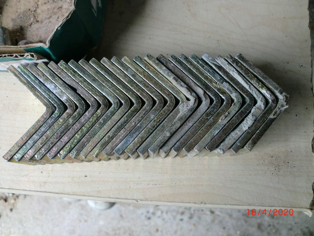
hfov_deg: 52.6
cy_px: 118
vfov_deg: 40.7
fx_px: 317
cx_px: 157
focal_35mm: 35
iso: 200
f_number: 3.1
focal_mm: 6.3
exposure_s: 1/60
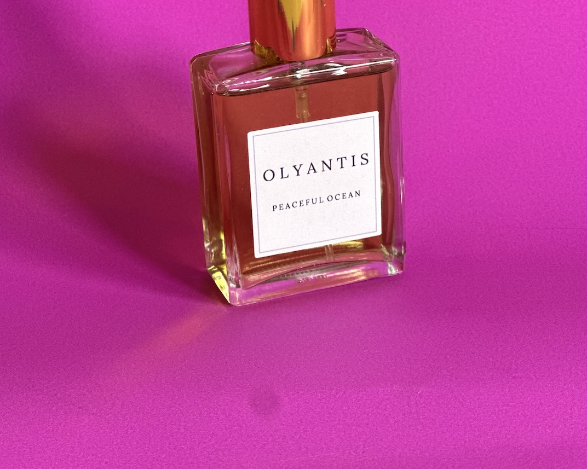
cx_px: 293
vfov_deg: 15.1
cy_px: 97
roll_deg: +0.9
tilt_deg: -22.1
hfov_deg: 19.0
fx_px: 1754
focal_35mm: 101
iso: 250
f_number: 2.8
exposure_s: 1/66
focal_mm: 9
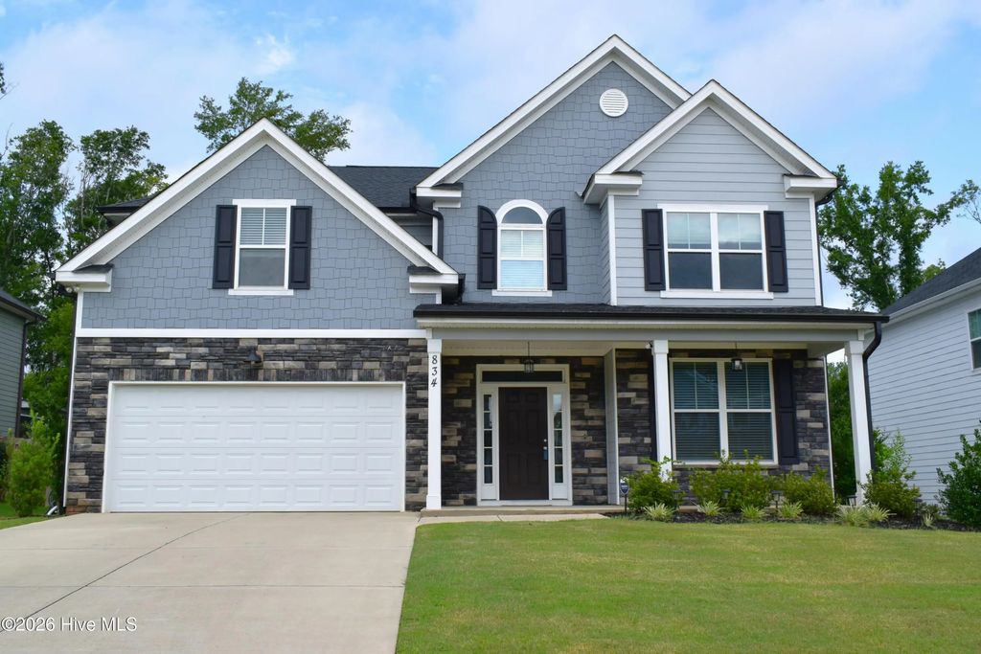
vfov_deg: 40.0
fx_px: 899
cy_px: 327
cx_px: 490
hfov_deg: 57.2
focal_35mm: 33
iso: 400
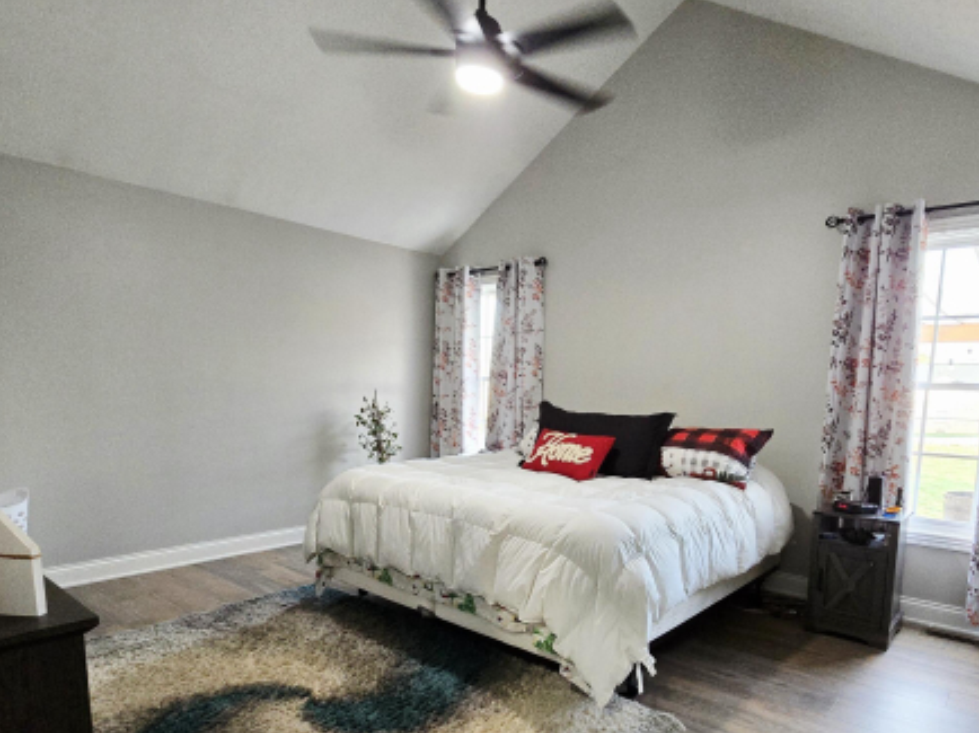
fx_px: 565
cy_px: 483
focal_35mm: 20
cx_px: 547
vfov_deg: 64.4
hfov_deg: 81.4
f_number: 2.2
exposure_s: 1/60.2
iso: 500
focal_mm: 2.2
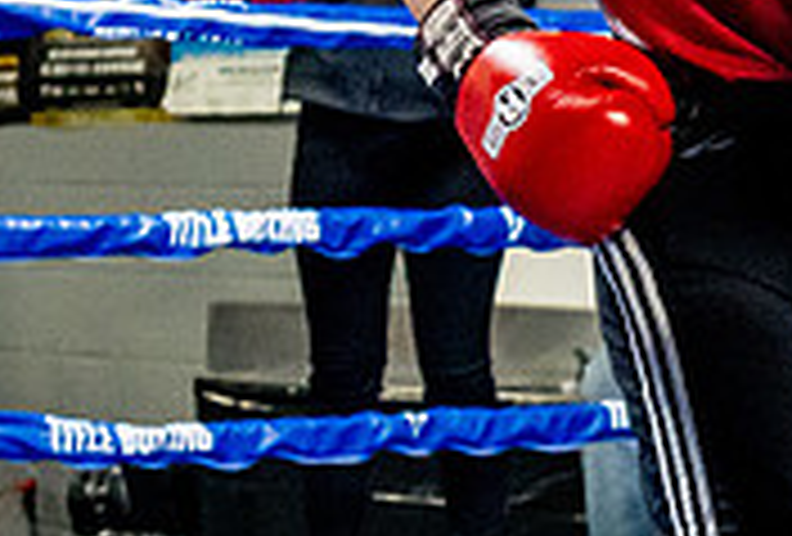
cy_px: -151
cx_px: 1284
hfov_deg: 9.8
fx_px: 4463
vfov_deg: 6.8
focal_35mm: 202
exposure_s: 1/800
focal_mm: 35
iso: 5000
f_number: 2.8
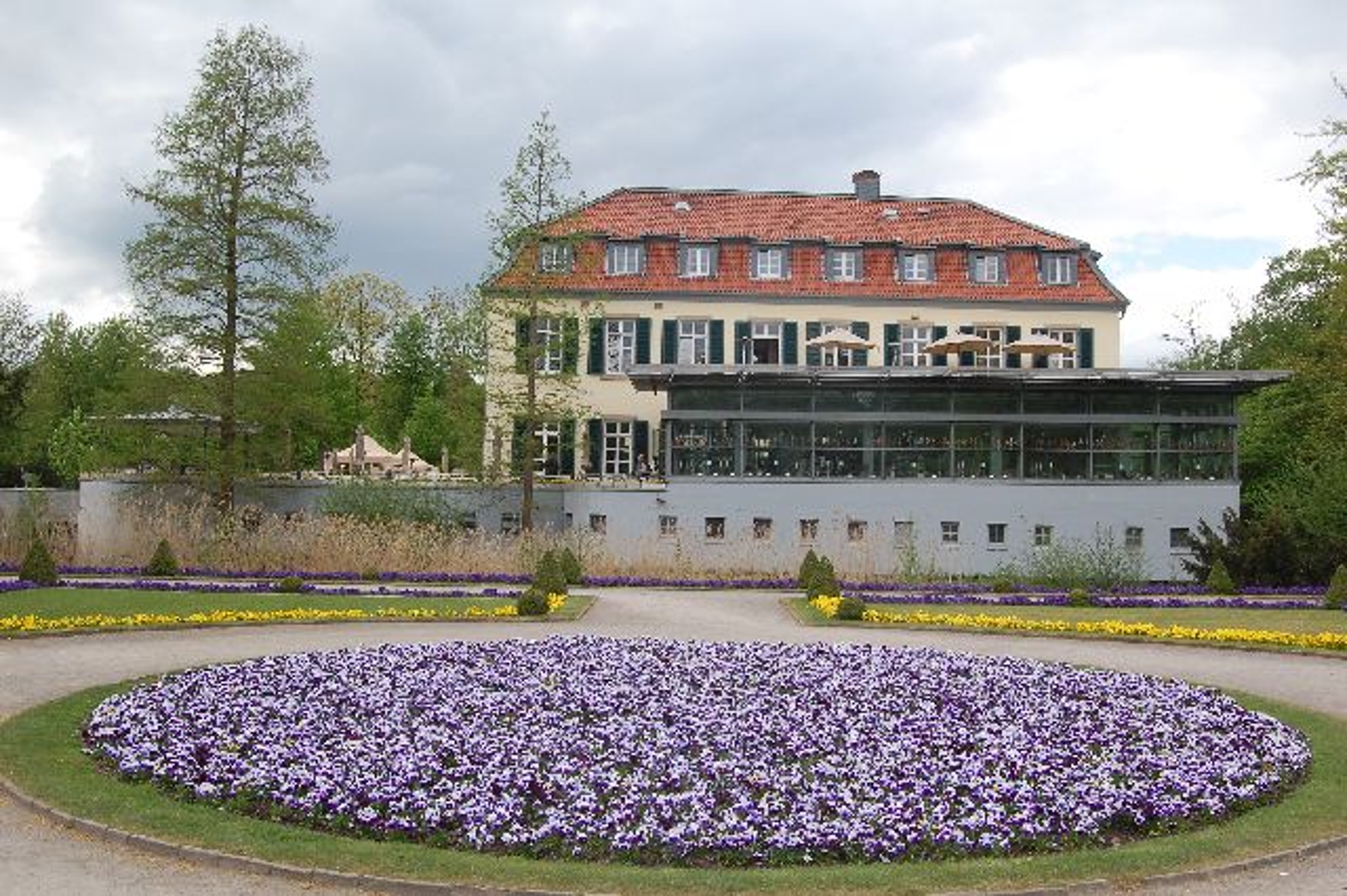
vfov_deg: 39.9
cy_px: 448
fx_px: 1234
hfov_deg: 57.2
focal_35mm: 33
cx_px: 674
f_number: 10
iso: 400
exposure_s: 1/250
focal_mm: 22
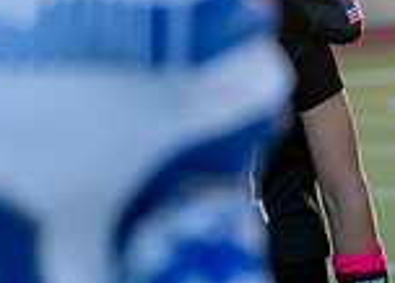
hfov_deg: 6.2
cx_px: 677
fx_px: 3606
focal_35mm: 321
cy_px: 28
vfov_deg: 4.5
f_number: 2.8
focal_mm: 76
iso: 320
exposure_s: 1/640
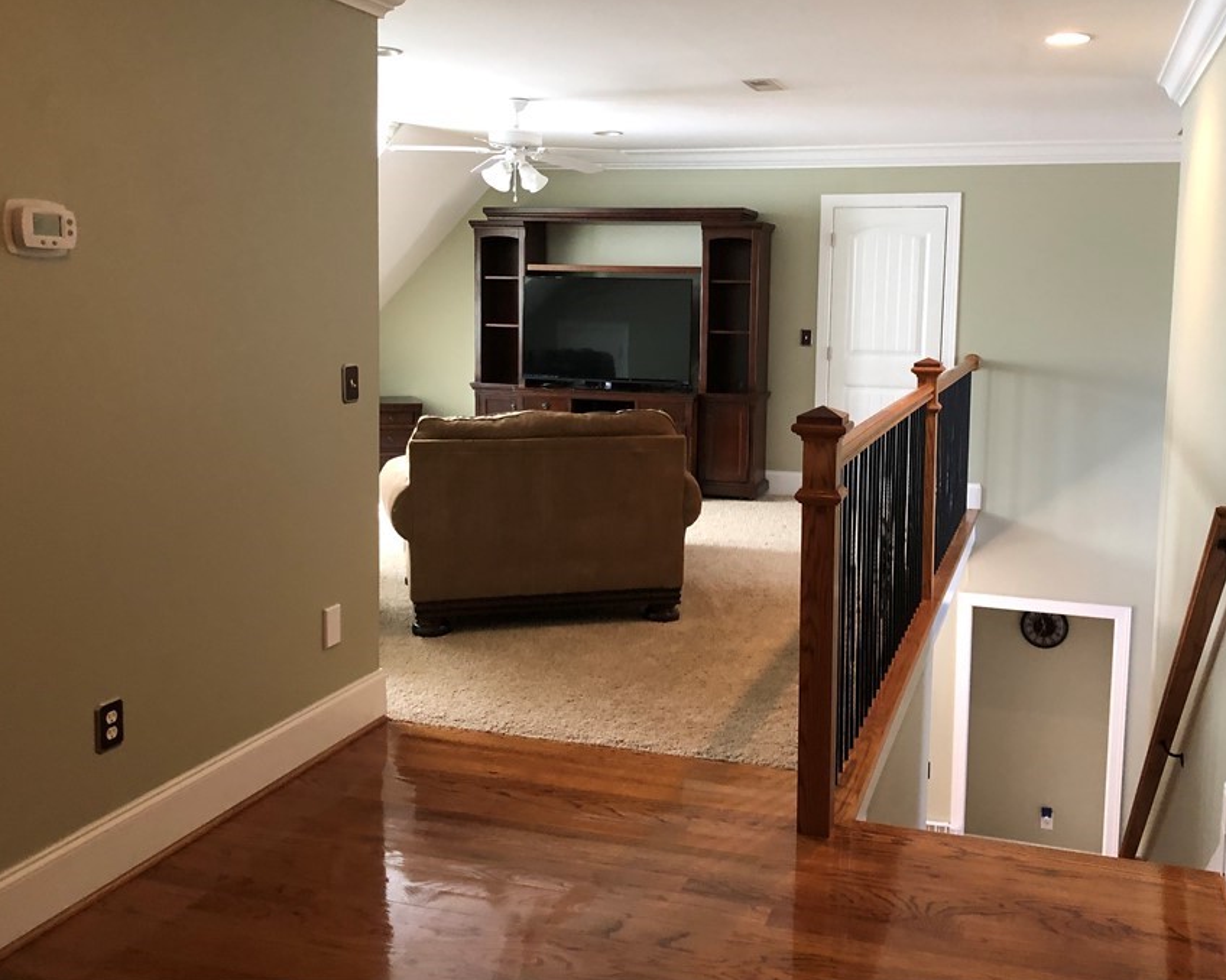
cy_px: 431
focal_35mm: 33
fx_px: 1197
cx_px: 682
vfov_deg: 44.4
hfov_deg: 54.1
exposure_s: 1/15
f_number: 1.8
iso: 64
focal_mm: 3.99
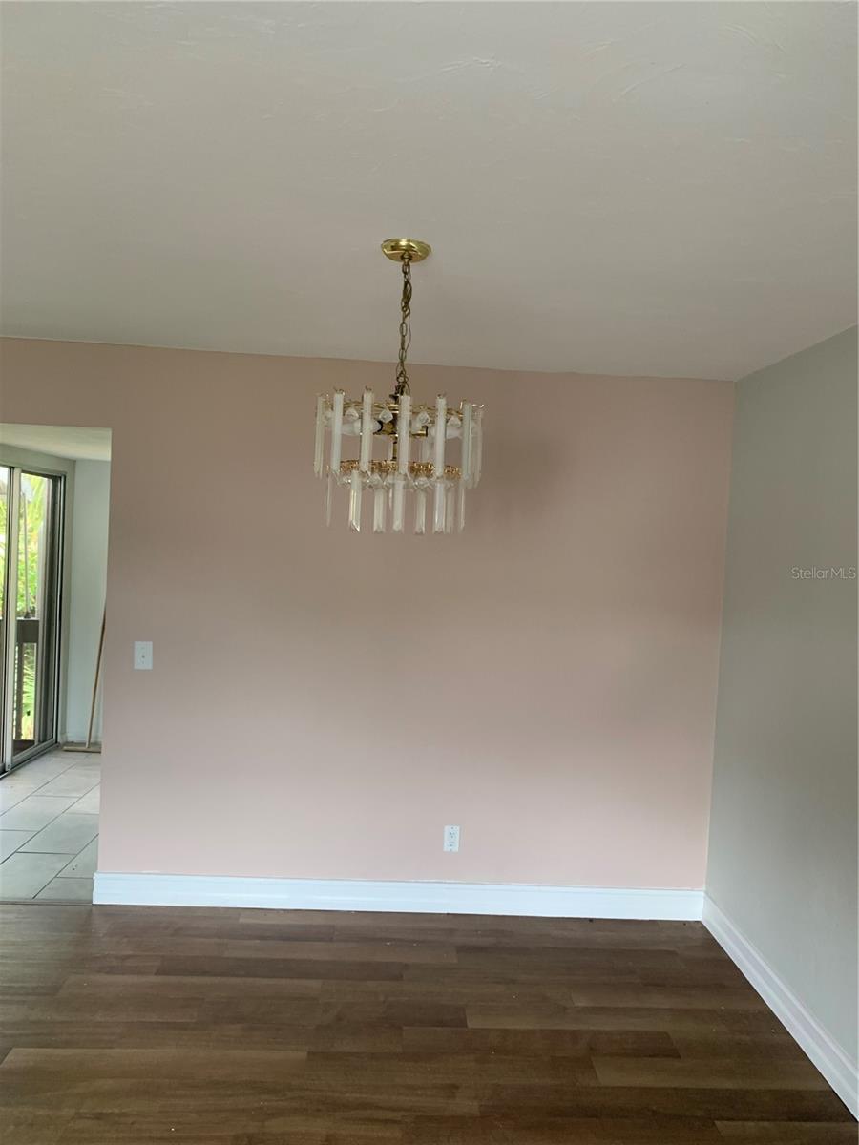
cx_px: 430
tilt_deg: -1.4
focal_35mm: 26
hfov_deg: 53.1
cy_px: 572
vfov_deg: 67.3
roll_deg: -1.0
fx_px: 860
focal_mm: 4.25
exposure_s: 1/60
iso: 100
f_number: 1.8
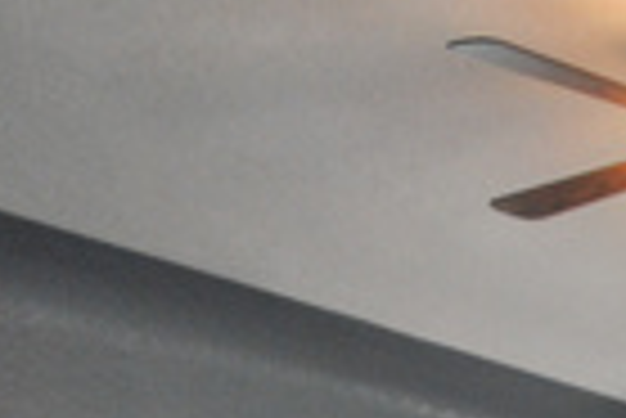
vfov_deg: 15.9
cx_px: 1130
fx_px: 1201
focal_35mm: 69
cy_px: 814
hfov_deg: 20.5
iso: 400
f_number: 3.5
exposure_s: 1/80
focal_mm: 10
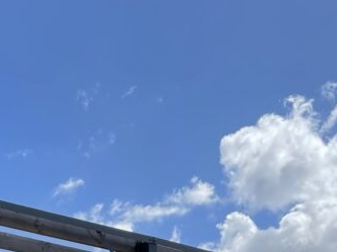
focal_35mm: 94
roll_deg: +0.7
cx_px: 77
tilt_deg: +5.9
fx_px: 915
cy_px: 424
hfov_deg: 20.7
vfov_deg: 14.2
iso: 32
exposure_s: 1/4000
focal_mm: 4.2
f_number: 1.6
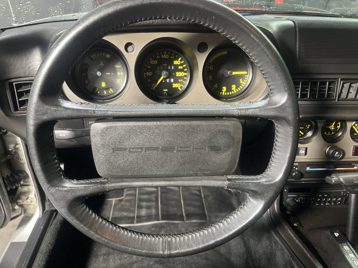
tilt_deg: -29.9
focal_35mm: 26
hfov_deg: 67.3
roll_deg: -2.1
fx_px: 269
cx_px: 179
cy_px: 134
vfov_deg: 53.1
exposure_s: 1/33
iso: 400
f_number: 1.6
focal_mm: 5.1
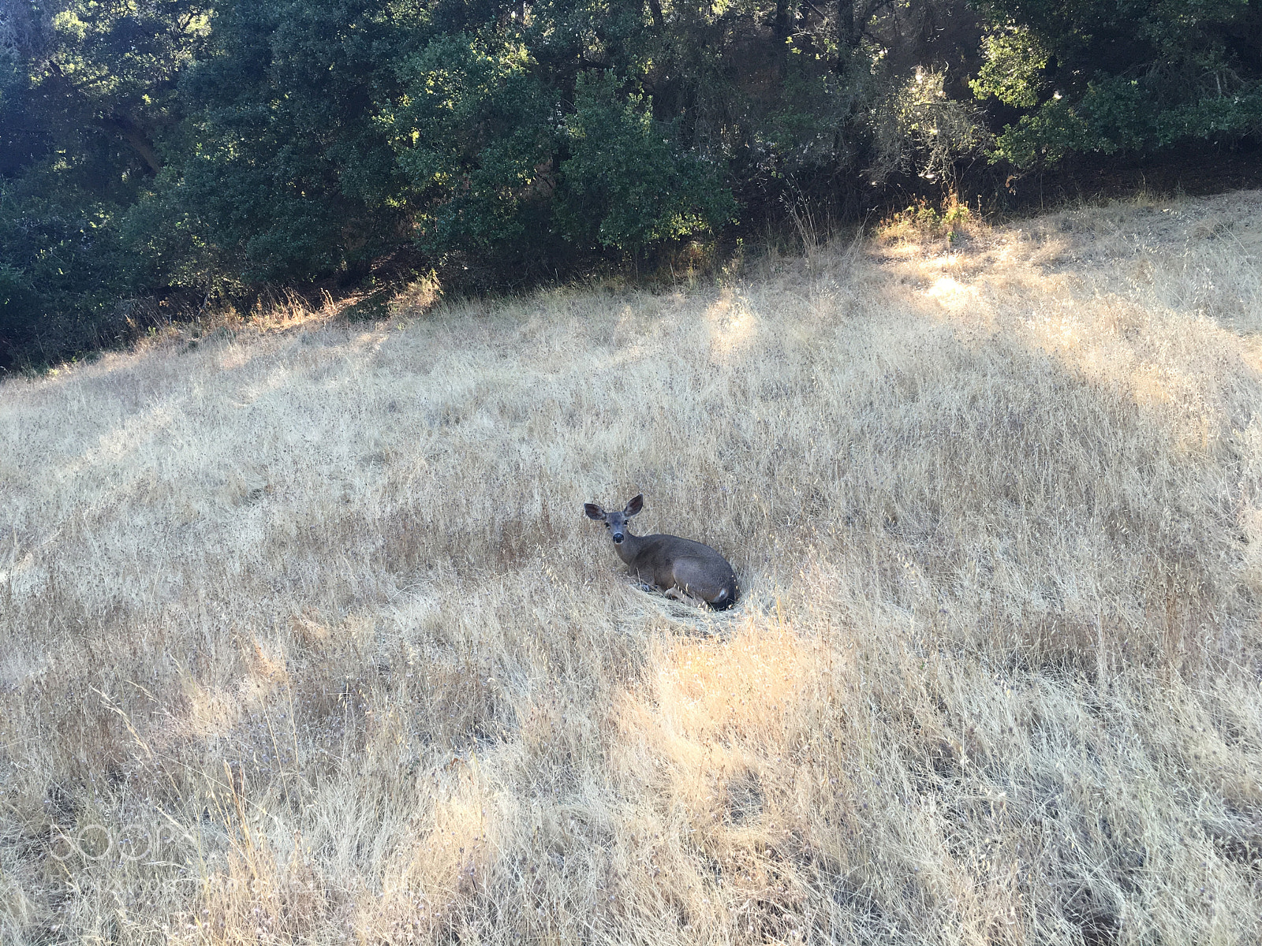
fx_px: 1057
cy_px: 473
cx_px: 631
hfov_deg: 61.7
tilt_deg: -8.7
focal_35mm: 29
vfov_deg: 48.2
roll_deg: -1.0
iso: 40
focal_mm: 4.15
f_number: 2.2
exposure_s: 1/120
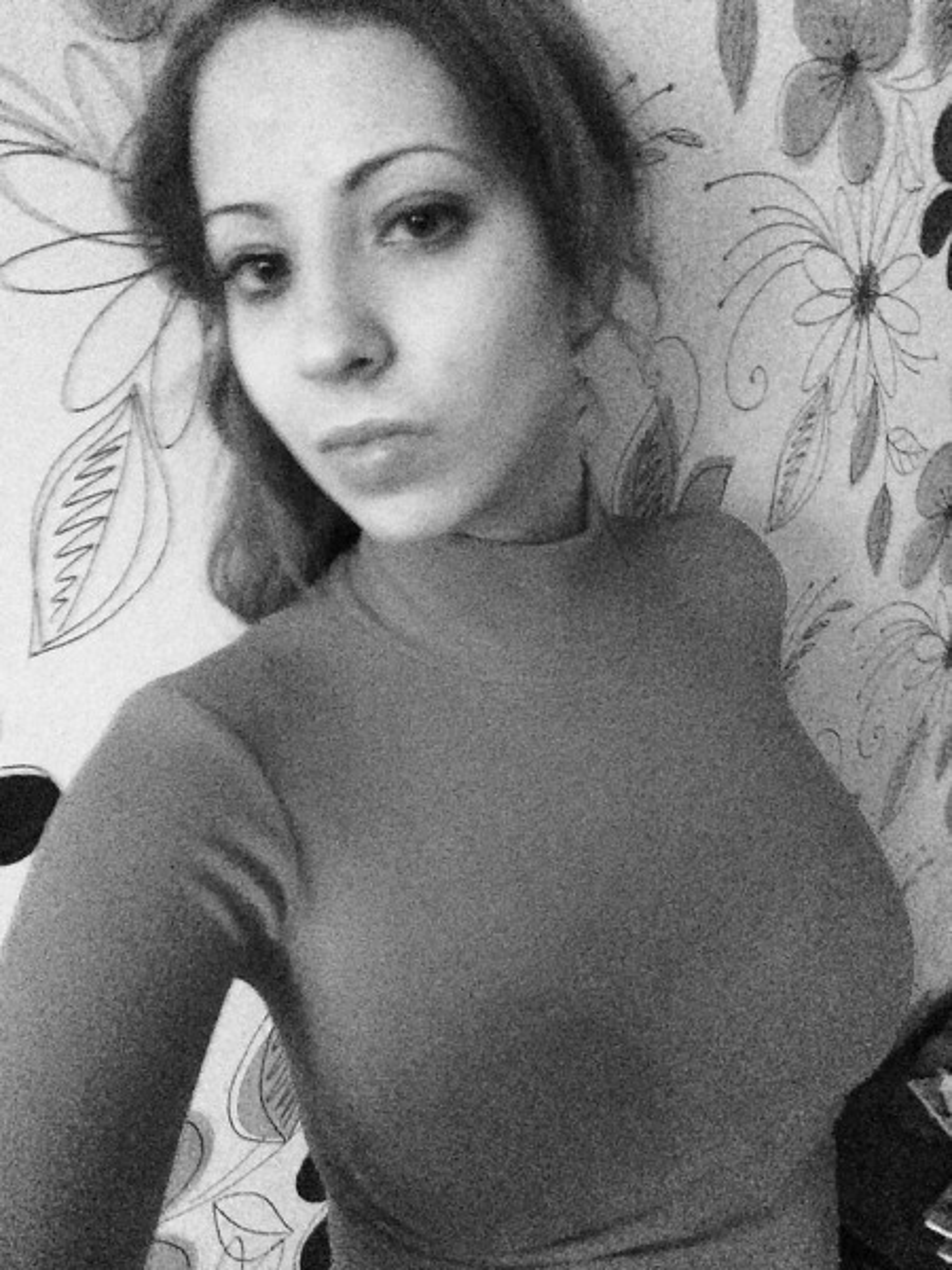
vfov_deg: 58.4
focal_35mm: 31
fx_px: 1137
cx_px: 476
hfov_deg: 45.4
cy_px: 635
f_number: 2.4
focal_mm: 2.15
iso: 1250
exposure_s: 1/17
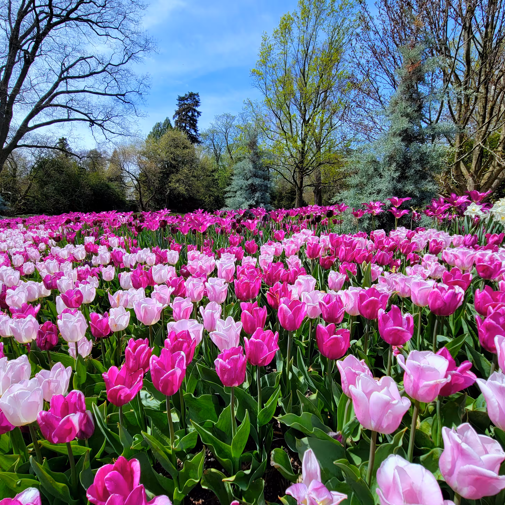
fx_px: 264
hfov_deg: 87.4
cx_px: 250
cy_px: 252
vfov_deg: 87.4
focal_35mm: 16
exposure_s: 1/1429
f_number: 2.2
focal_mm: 2.2
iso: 50
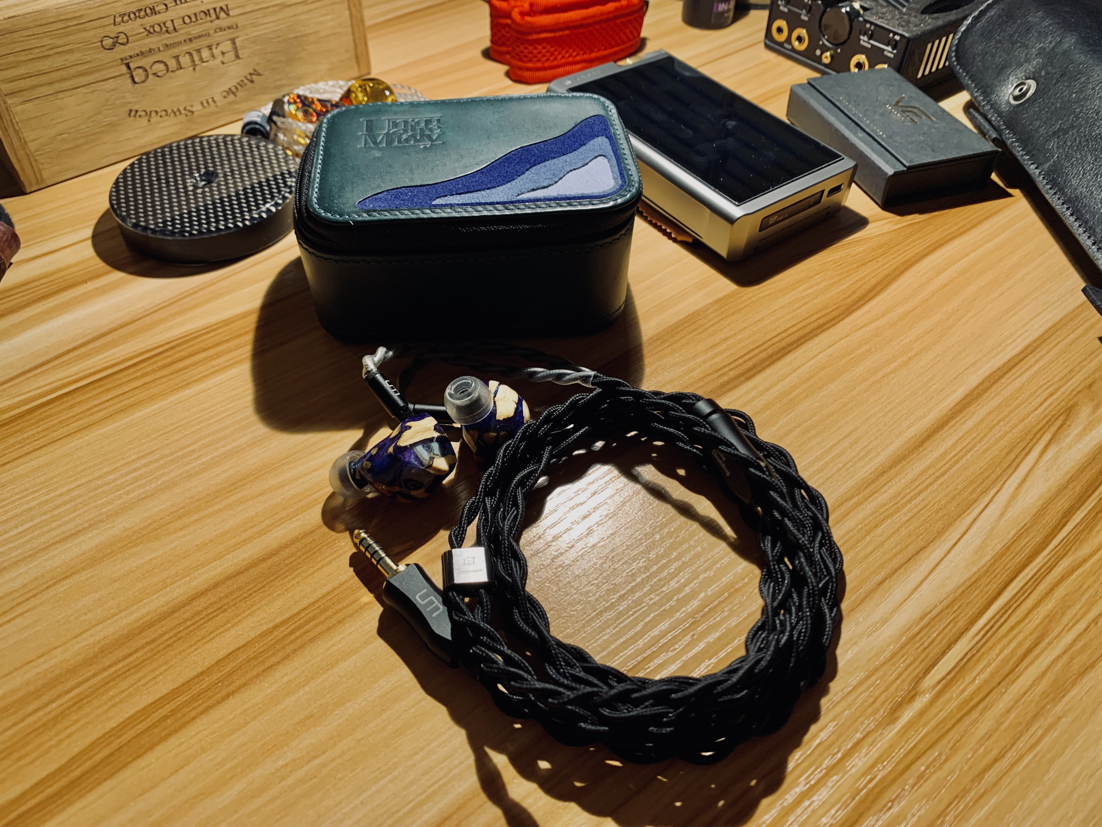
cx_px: 551
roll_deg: -3.2
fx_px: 828
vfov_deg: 53.1
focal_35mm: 26
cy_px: 414
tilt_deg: -44.8
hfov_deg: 67.3
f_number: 1.8
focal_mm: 4.25
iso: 100
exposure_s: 1/60
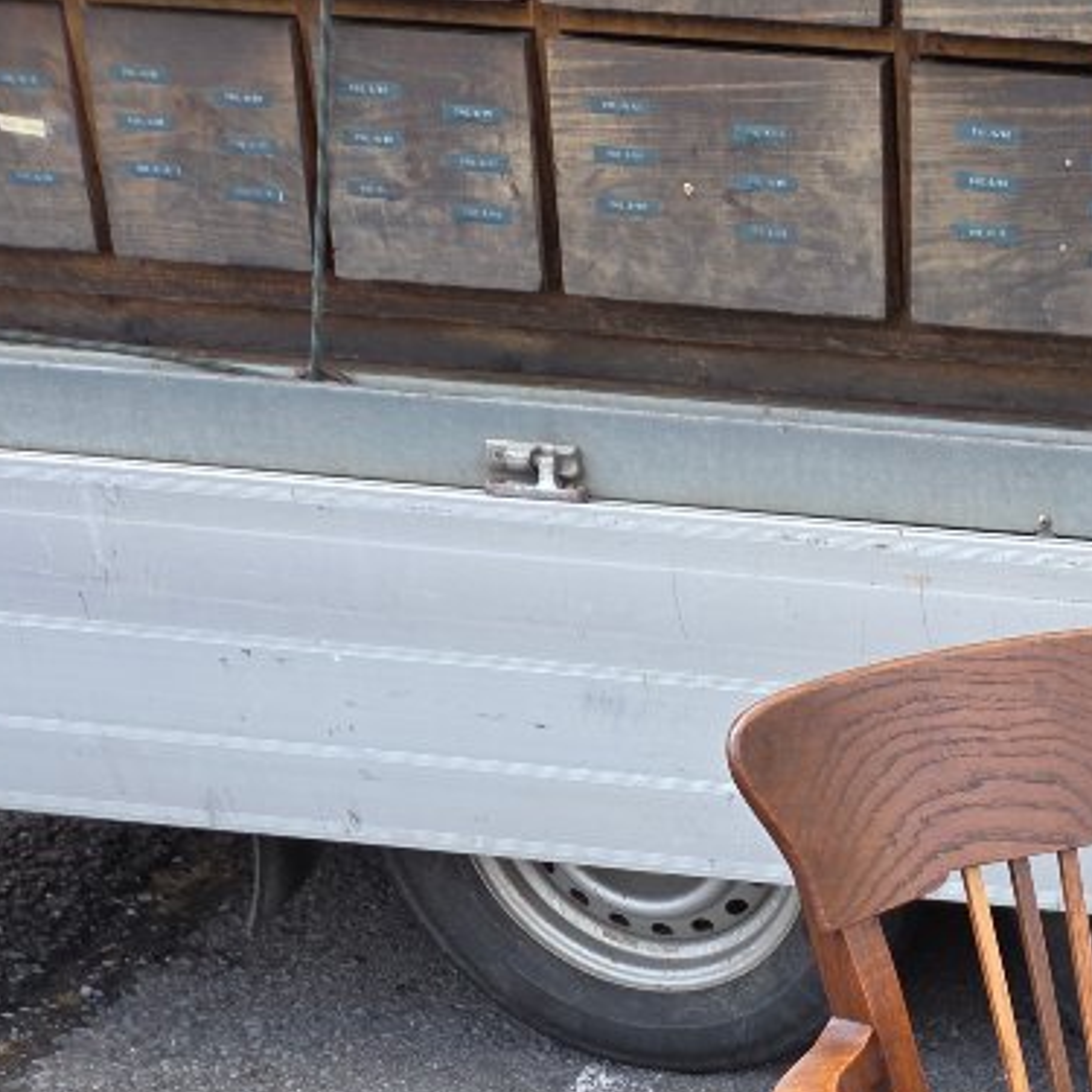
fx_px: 2320
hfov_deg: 24.8
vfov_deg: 22.4
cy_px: 1575
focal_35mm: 65
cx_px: 1179
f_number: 1.8
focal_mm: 5.4
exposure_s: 1/216
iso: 25
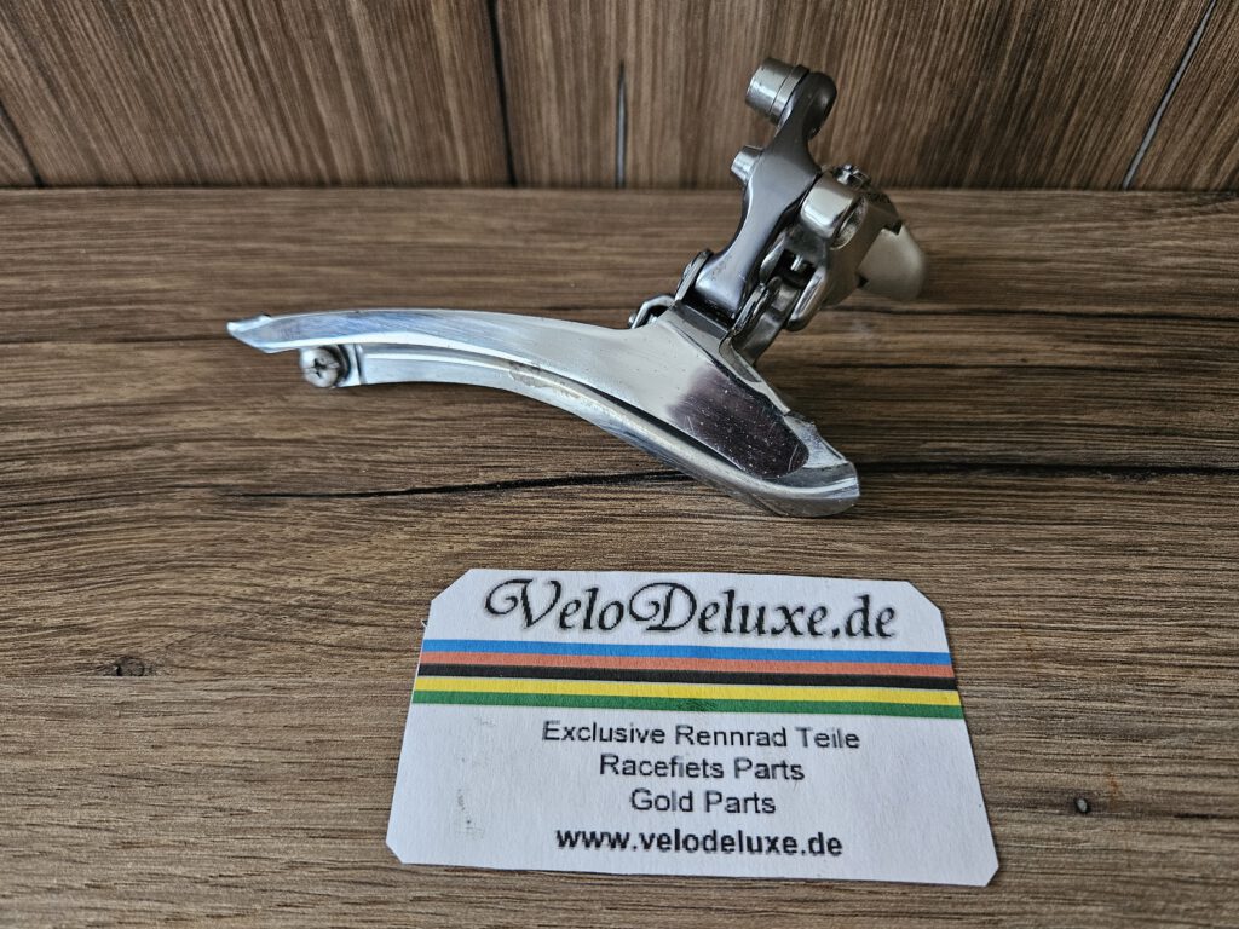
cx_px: 620
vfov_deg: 58.9
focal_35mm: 23
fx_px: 823
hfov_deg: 73.9
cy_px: 464
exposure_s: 1/33
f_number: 1.8
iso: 640
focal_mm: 5.4
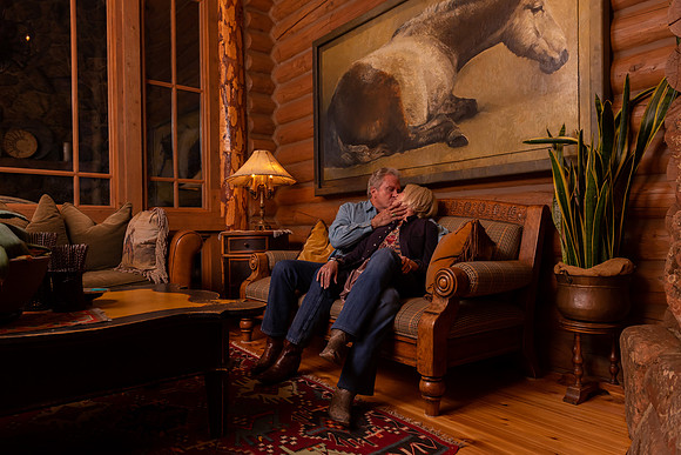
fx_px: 470
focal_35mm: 25
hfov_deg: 71.8
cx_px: 353
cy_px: 236
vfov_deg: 51.6
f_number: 5
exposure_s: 1/125
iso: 640
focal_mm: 24
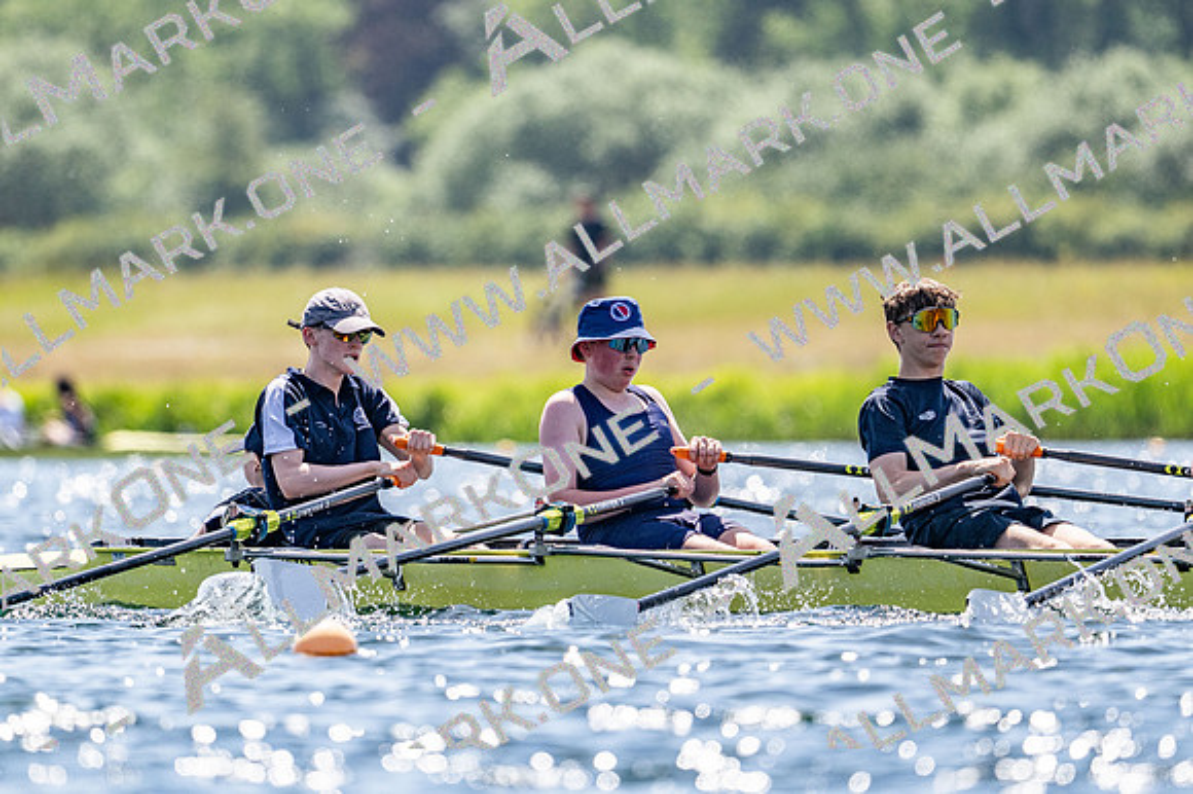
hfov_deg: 3.4
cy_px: 397
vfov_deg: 2.3
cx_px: 596
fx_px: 19871
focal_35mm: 600
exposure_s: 1/2500
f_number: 4.5
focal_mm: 400
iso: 250
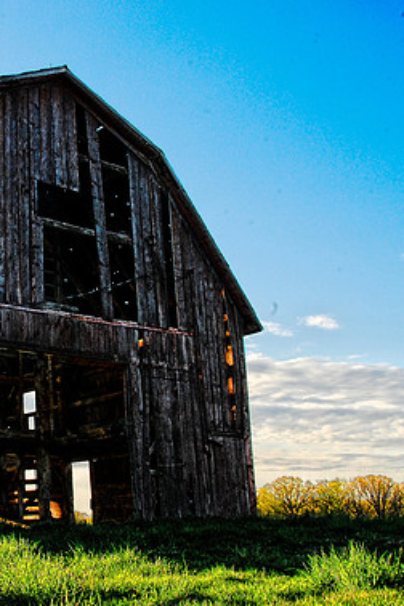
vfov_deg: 42.7
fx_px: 774
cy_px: 303
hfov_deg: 27.9
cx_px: 22
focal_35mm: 46
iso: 250
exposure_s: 1/30
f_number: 22
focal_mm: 20
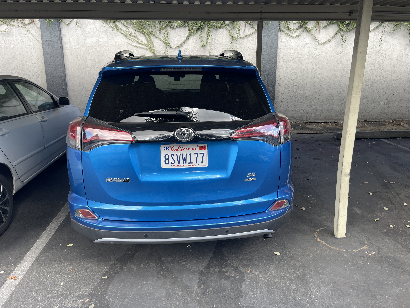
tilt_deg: -16.3
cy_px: 154
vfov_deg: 54.9
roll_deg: +0.1
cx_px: 205
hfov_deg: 69.4
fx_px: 296
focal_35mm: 25
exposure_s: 1/121
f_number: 1.6
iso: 40
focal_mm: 5.1
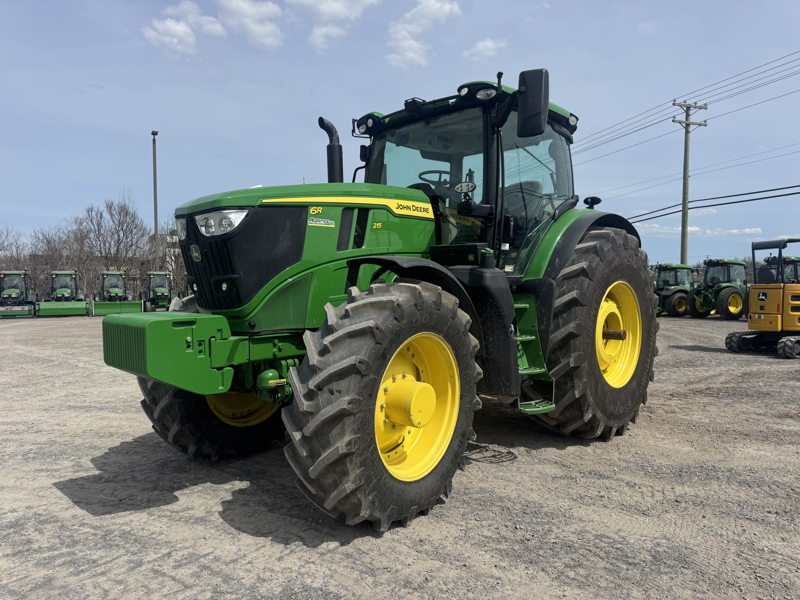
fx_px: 555
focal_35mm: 24
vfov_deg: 56.8
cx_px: 400
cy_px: 300
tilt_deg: -1.5
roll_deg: -0.5
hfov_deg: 71.6
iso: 80
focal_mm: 6.76
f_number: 1.78
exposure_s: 1/6410
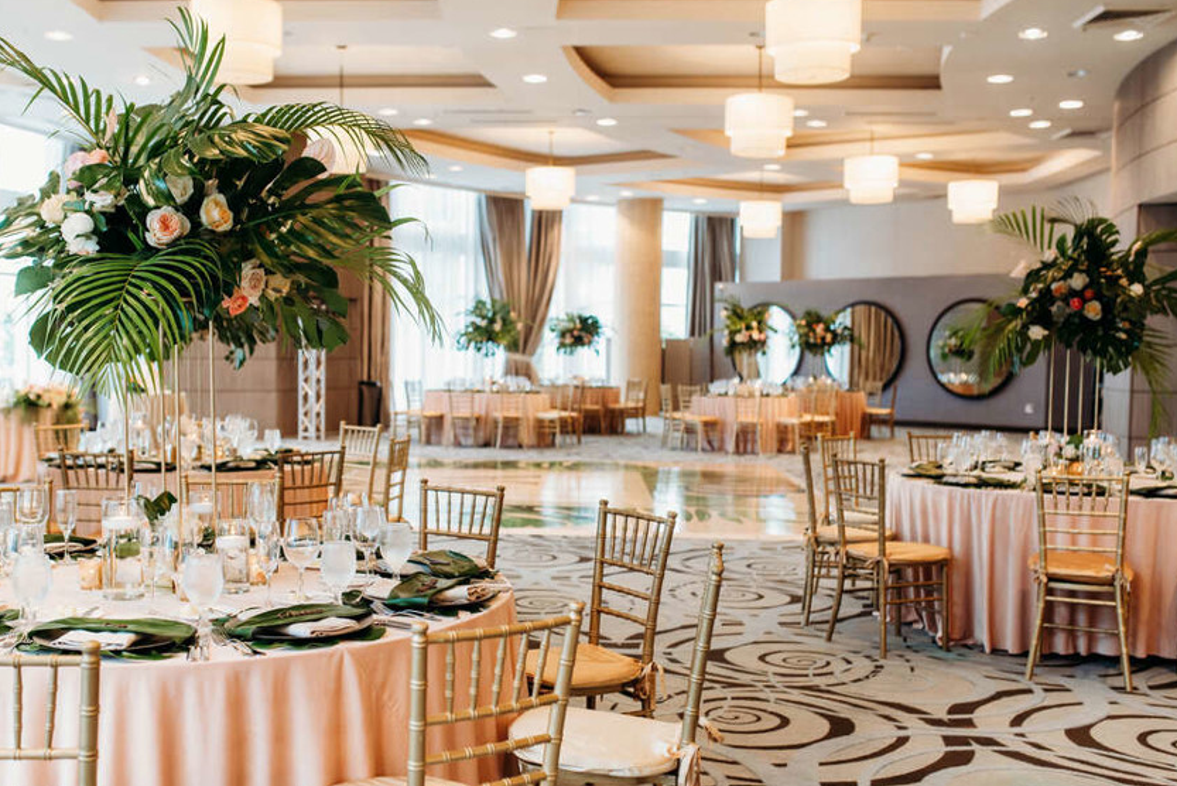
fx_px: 1374
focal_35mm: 42
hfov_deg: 46.2
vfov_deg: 31.9
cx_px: 489
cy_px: 440
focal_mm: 35
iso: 2000
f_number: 2.8
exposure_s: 1/200
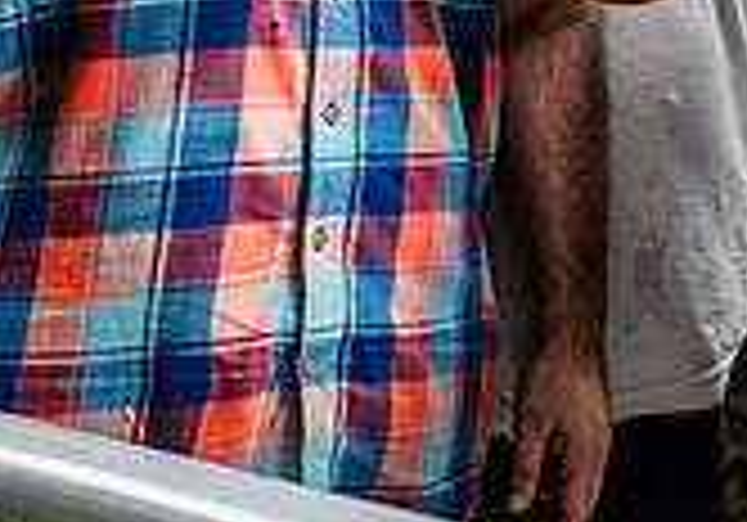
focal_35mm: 101
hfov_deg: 19.3
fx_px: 2127
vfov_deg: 13.3
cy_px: -239
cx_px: 761
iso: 1000
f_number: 4.5
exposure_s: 1/400
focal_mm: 27
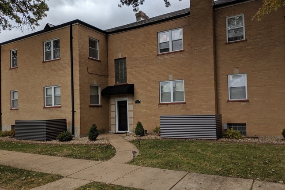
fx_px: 230
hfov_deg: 63.6
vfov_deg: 45.0
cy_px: 101
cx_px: 141
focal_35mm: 29
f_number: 1.8
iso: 30
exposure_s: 1/1232
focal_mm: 4.44
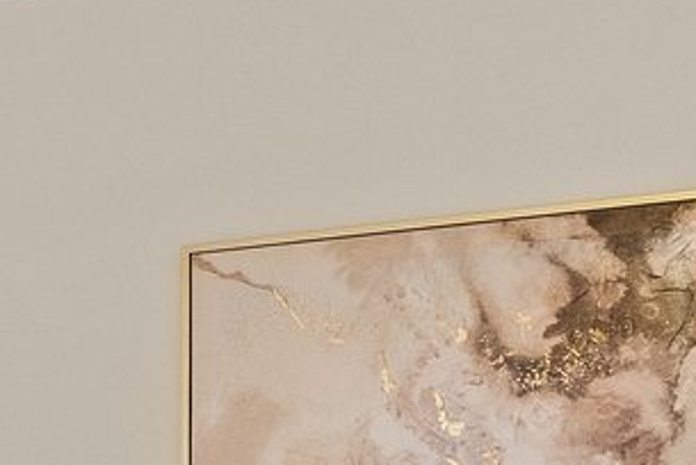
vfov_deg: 11.7
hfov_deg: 15.1
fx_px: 2206
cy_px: 634
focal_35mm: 114
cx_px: -623
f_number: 8
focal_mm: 17
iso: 2000
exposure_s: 1/8
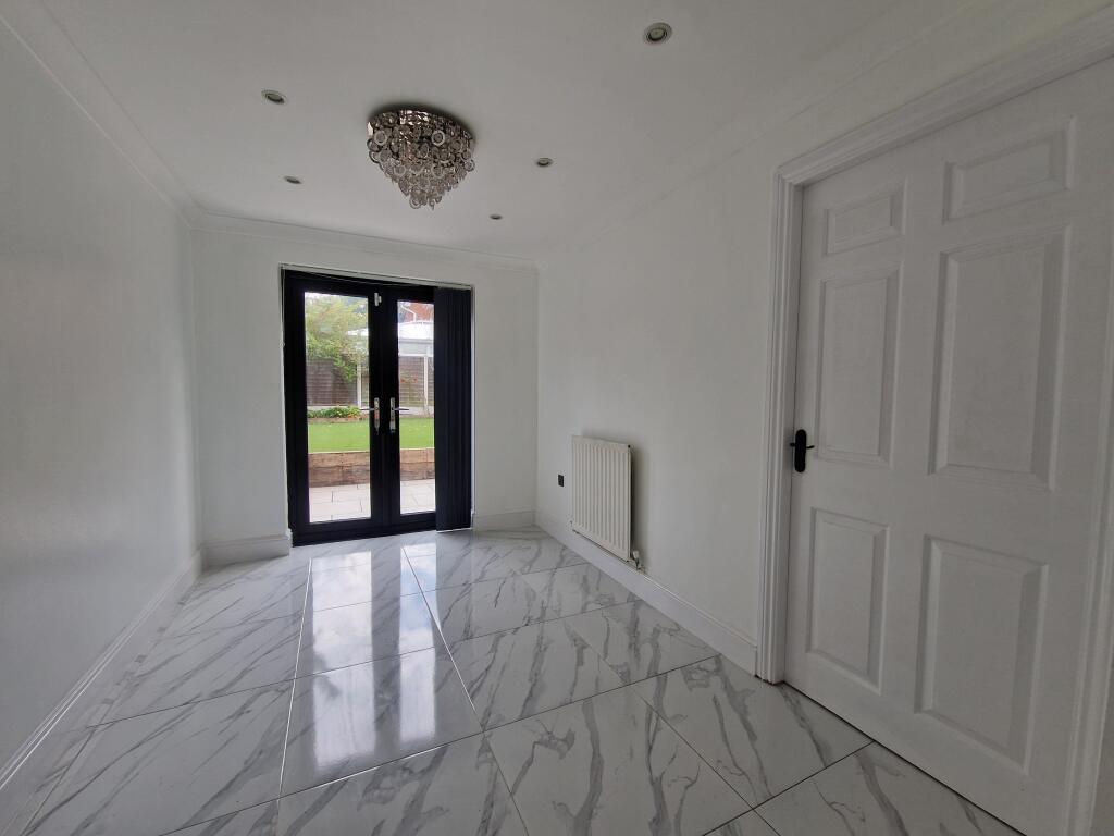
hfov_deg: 106.2
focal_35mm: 13
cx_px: 557
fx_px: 418
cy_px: 418
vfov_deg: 89.9
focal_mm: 2.2
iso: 64
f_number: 2.2
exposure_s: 1/100
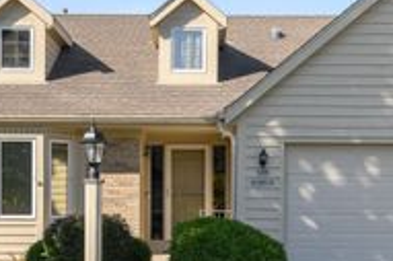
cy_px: 202
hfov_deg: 25.7
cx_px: 220
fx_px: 862
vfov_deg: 17.1
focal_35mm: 79
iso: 400
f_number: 8
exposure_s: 1/500
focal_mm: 30
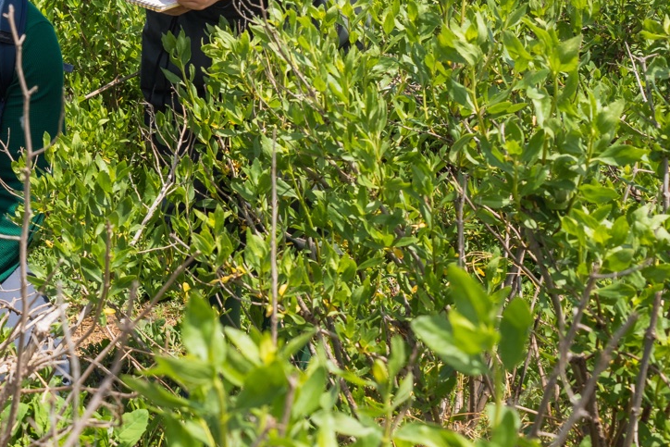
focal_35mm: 84
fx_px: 1563
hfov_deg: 22.3
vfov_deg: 16.1
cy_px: 65
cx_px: -141
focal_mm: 33.8
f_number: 6.3
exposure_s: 1/640
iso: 100
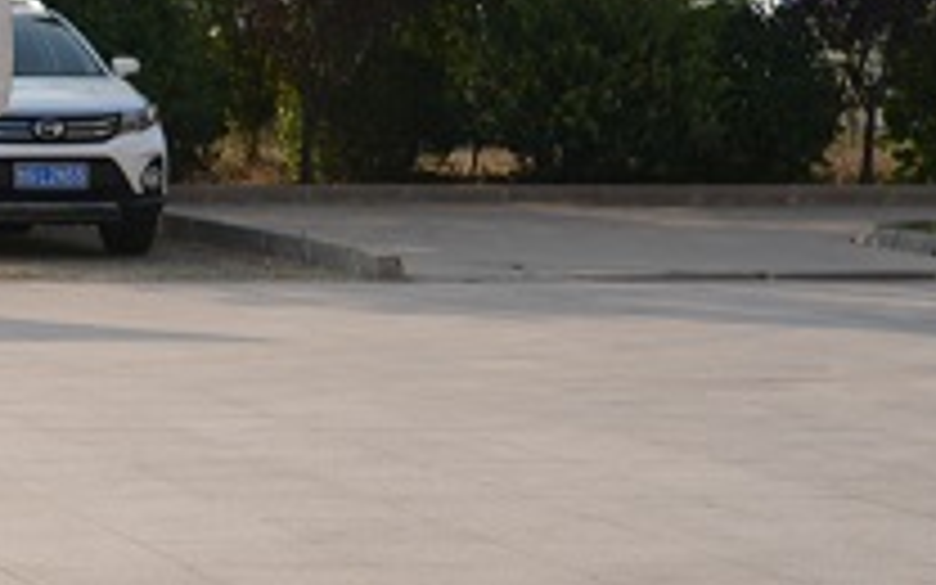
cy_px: 277
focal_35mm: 141
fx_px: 3597
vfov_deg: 9.3
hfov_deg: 13.4
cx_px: -734
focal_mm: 36
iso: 100
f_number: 4
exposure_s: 1/800
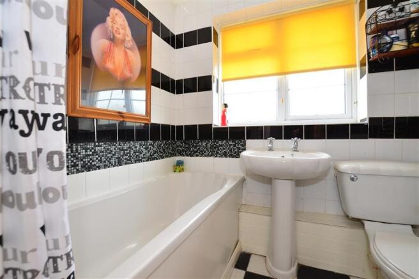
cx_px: 210
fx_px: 175
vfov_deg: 77.3
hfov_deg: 100.4
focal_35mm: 15
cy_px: 140
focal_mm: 10
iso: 400
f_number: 7.1
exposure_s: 1/30
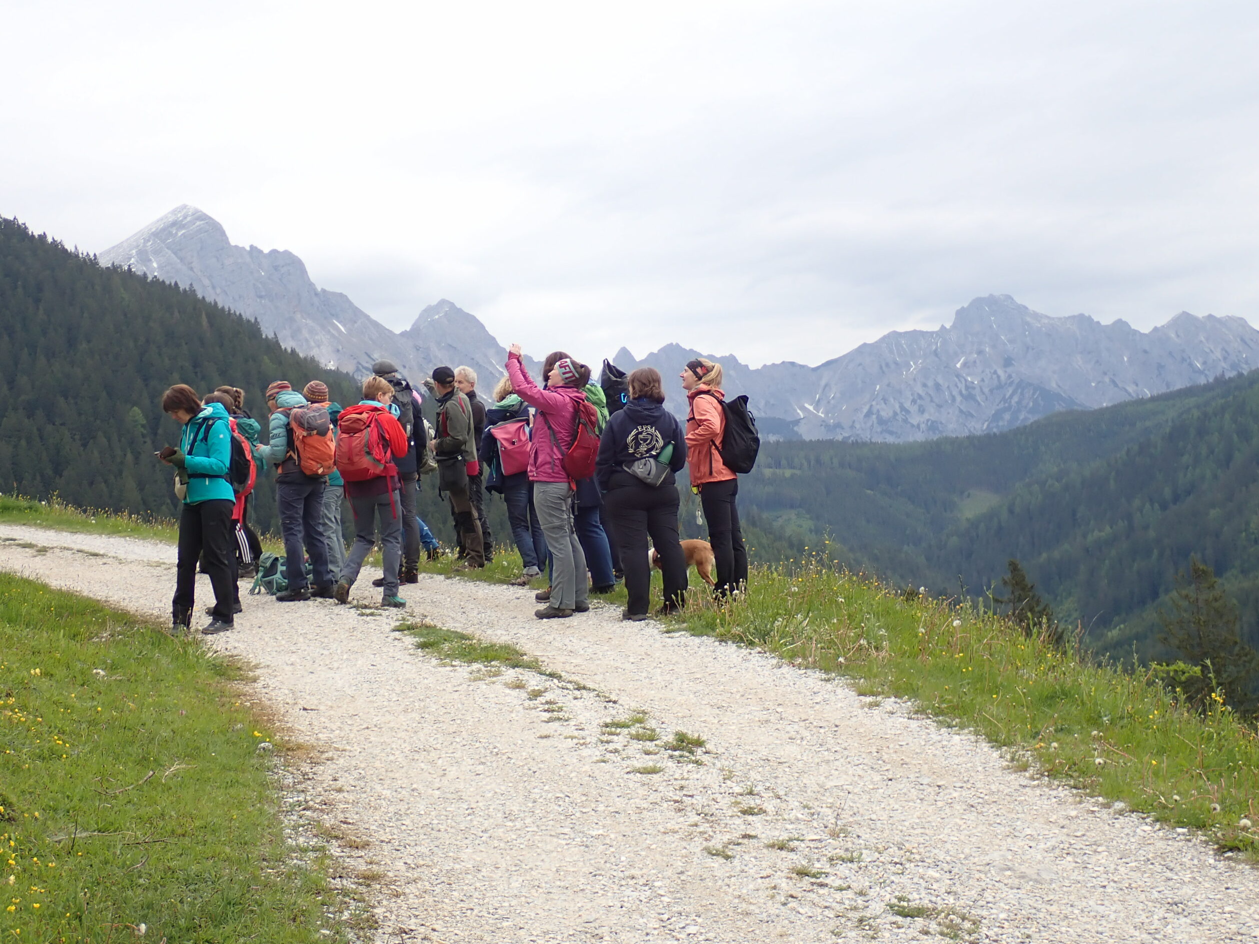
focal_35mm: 59
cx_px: 624
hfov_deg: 32.7
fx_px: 2146
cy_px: 472
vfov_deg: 24.8
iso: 100
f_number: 3.5
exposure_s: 1/400
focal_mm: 10.35
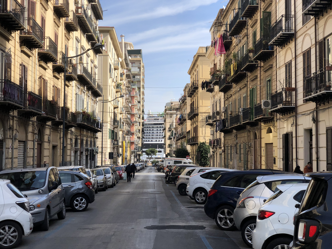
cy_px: 124
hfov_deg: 36.8
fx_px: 499
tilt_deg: +2.8
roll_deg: +0.3
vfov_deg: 28.0
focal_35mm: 52
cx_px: 166
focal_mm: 6
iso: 16
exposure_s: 1/827
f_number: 2.4
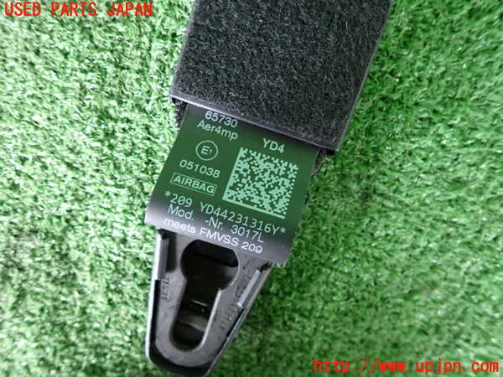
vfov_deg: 54.9
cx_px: 252
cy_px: 188
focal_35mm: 25
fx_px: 363
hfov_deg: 69.4
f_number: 2
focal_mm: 4.5
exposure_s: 1/15
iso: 800
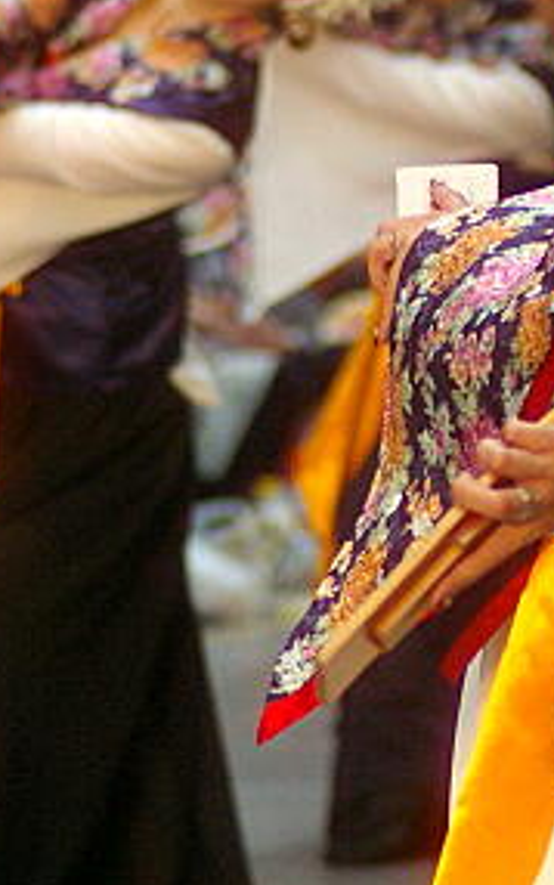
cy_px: 113
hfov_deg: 2.1
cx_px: 749
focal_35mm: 631
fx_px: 15228
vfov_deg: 3.3
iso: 800
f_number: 4.5
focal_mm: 148
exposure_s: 1/250
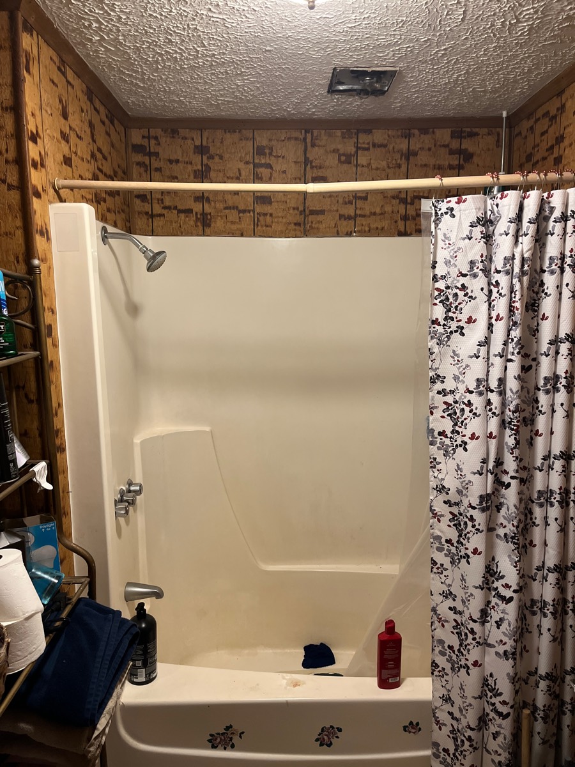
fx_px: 576
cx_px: 288
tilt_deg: -8.7
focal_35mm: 26
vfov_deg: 67.3
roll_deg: +1.4
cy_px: 384
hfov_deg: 53.1
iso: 200
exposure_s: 1/60
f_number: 1.6
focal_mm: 5.1
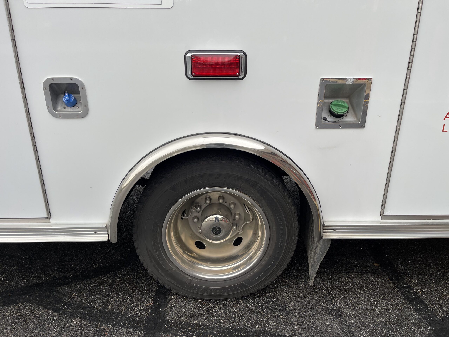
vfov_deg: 53.1
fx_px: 337
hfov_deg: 67.3
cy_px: 168
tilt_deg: -19.1
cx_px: 224
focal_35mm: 26
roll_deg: -1.5
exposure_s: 1/121
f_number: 1.6
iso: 40
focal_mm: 5.1
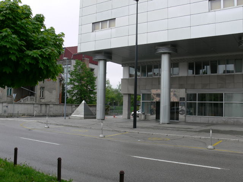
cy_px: 91
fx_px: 246
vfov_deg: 40.7
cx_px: 122
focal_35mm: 35
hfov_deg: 52.6
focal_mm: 7.4
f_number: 5.6
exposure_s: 1/200
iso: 80
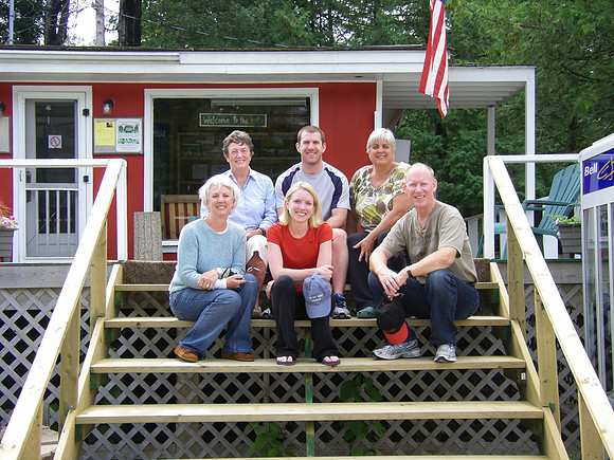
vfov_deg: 26.1
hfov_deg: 34.3
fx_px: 993
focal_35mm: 56
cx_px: 307
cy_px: 230
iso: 80
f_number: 3.7
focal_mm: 9.3
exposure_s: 1/160
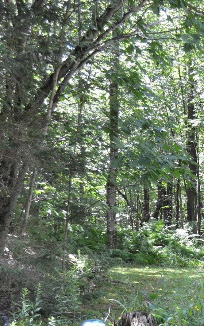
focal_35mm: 91
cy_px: 247
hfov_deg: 13.9
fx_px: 809
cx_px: 249
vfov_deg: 22.6
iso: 500
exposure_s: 1/60
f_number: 4.2
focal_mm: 26
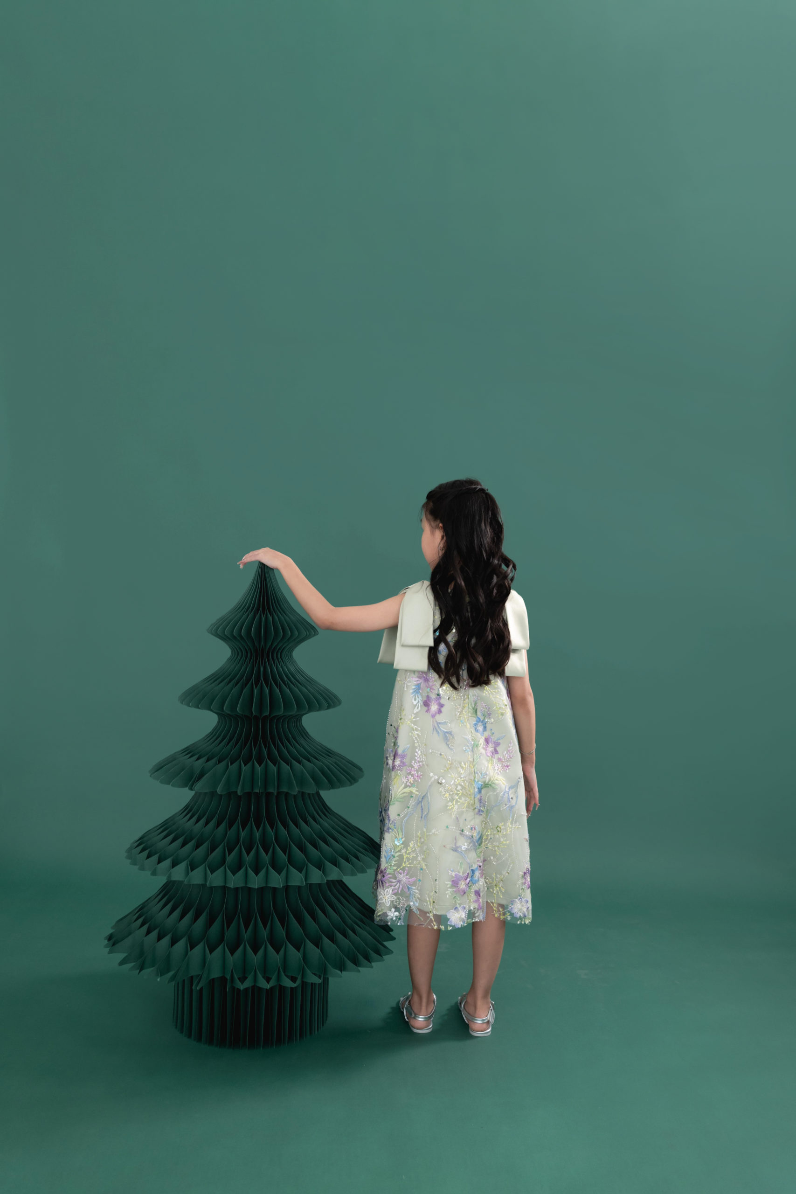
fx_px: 995
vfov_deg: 61.9
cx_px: 398
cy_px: 597
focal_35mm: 30
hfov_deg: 43.6
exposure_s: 1/125
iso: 800
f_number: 2.8
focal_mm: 30
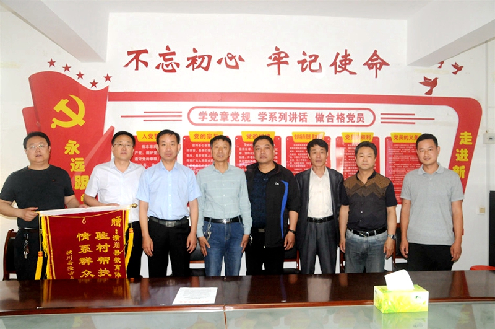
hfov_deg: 62.0
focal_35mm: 30
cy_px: 164
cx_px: 248
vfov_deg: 43.5
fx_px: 412
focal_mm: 20
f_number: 8
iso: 800
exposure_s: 1/160
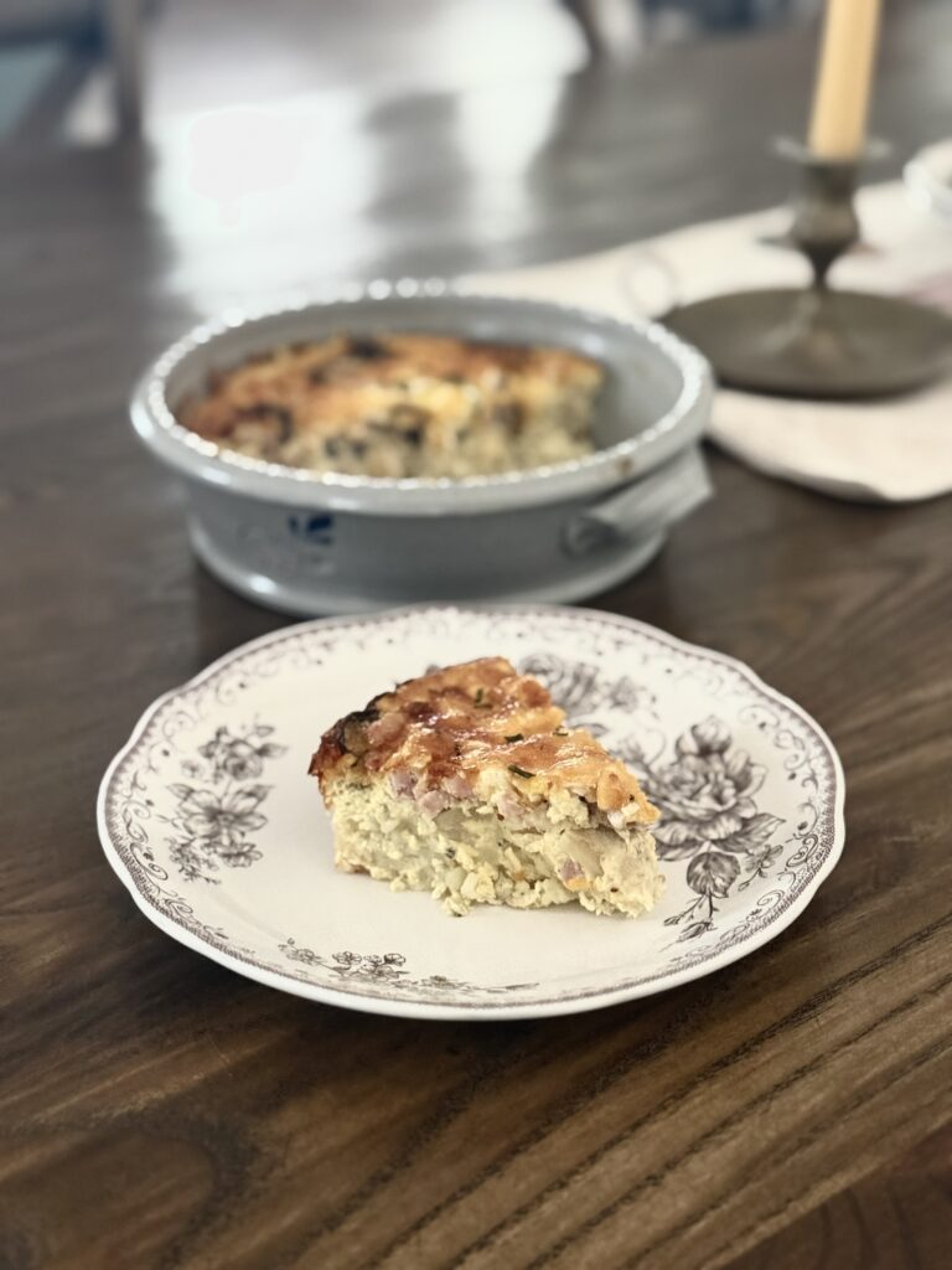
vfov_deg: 39.7
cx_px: 476
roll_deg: -0.2
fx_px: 1760
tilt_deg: -28.3
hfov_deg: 30.3
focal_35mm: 48
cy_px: 635
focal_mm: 6.76
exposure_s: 1/40
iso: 500
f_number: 1.78
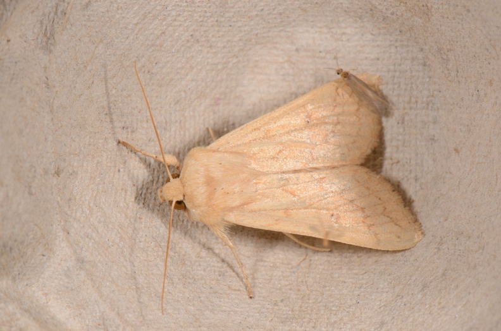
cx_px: 250
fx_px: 1770
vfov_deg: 10.7
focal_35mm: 128
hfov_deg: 16.1
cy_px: 166
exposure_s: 1/60
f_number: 25
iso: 100
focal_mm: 85
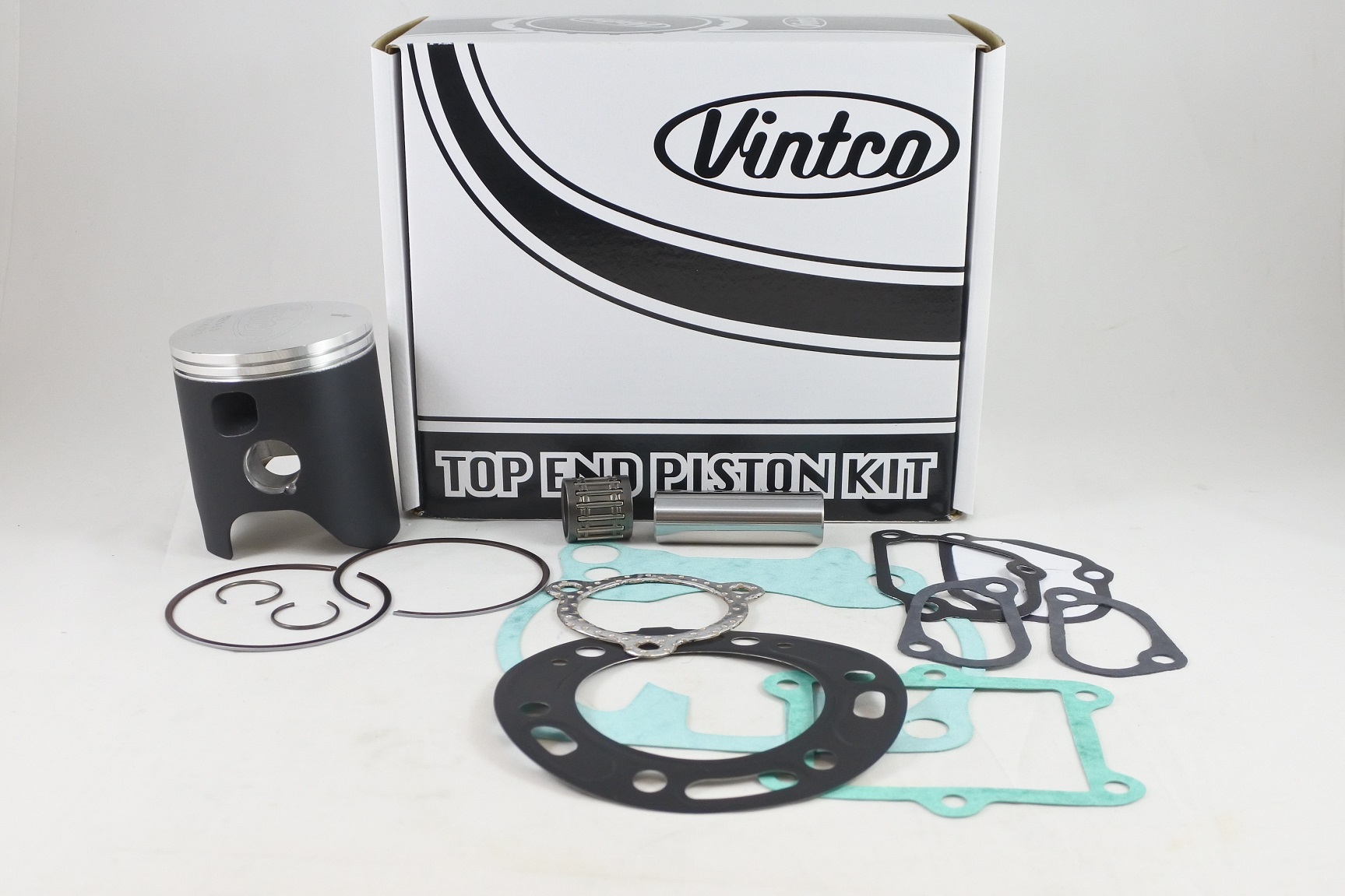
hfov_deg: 57.2
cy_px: 448
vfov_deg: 40.0
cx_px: 672
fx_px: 1233
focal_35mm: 33
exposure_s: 1/125
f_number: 3.8
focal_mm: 12.3
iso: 500
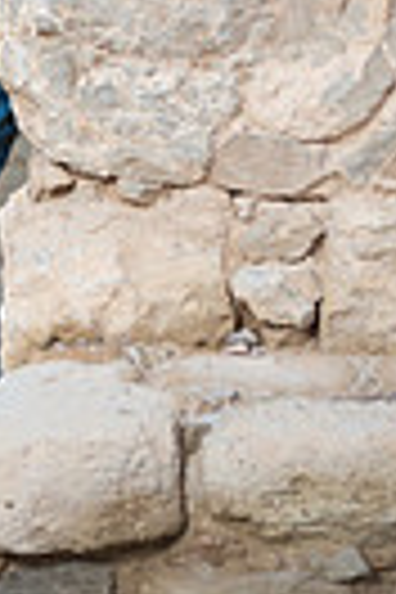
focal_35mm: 408
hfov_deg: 3.4
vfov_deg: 5.0
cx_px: -22
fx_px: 6731
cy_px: -360
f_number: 2.8
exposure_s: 1/4000
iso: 200
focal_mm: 120
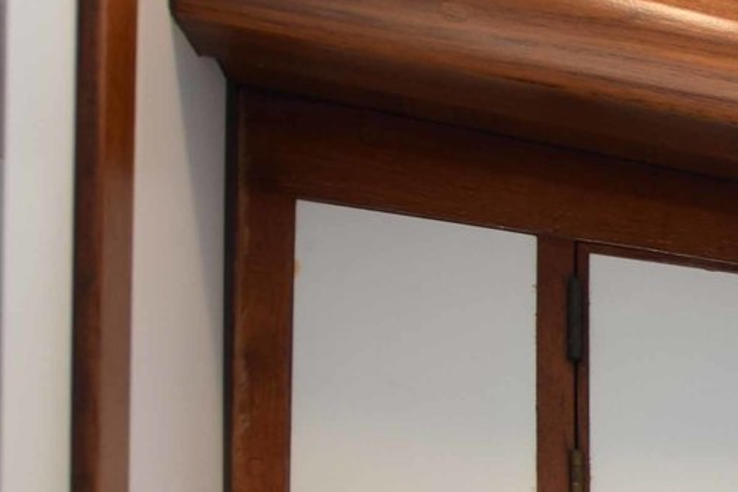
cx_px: 1520
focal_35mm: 75
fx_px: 1537
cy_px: 946
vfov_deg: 15.1
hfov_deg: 17.7
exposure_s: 1/2
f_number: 5.6
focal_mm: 10
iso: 100
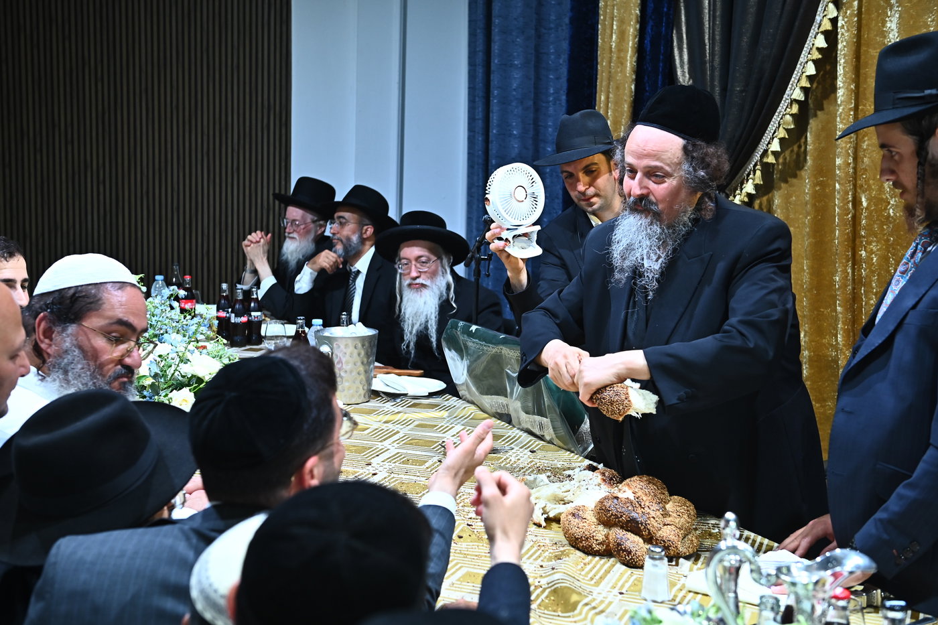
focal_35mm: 48
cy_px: 312
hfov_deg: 41.1
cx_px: 469
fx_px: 1250
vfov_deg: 28.1
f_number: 4.5
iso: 1600
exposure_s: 1/160
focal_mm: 48
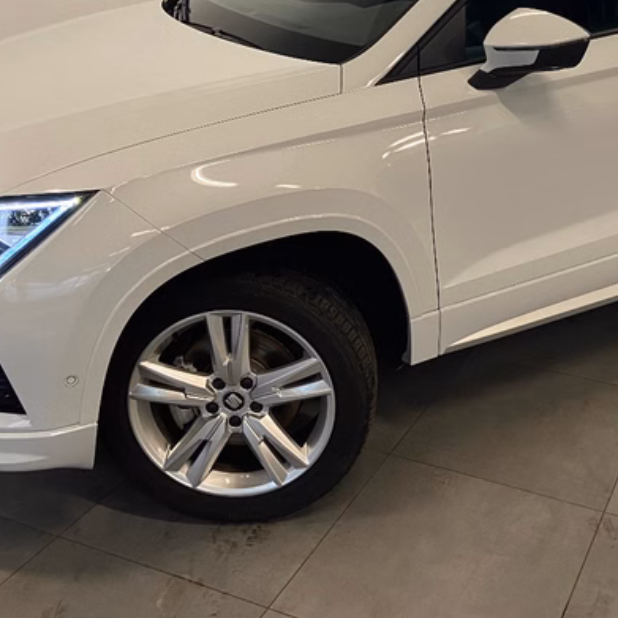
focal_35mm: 47
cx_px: 433
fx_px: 949
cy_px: 166
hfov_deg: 35.5
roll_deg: +0.8
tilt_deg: -18.0
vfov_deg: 35.4
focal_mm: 4.25
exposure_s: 1/50
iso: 100
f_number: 1.8
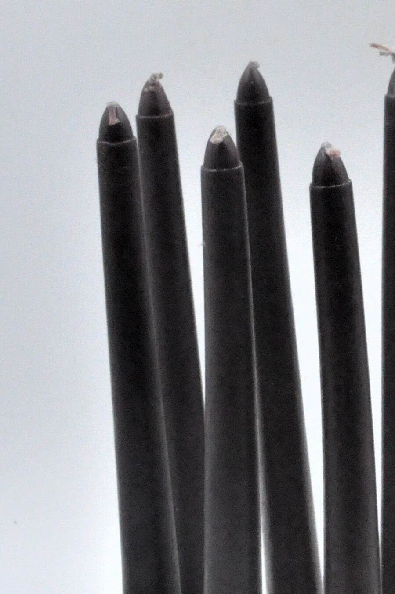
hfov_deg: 9.0
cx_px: 323
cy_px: 394
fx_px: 2509
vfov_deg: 13.5
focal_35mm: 152
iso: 3200
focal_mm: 32
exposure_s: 1/640
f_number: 18
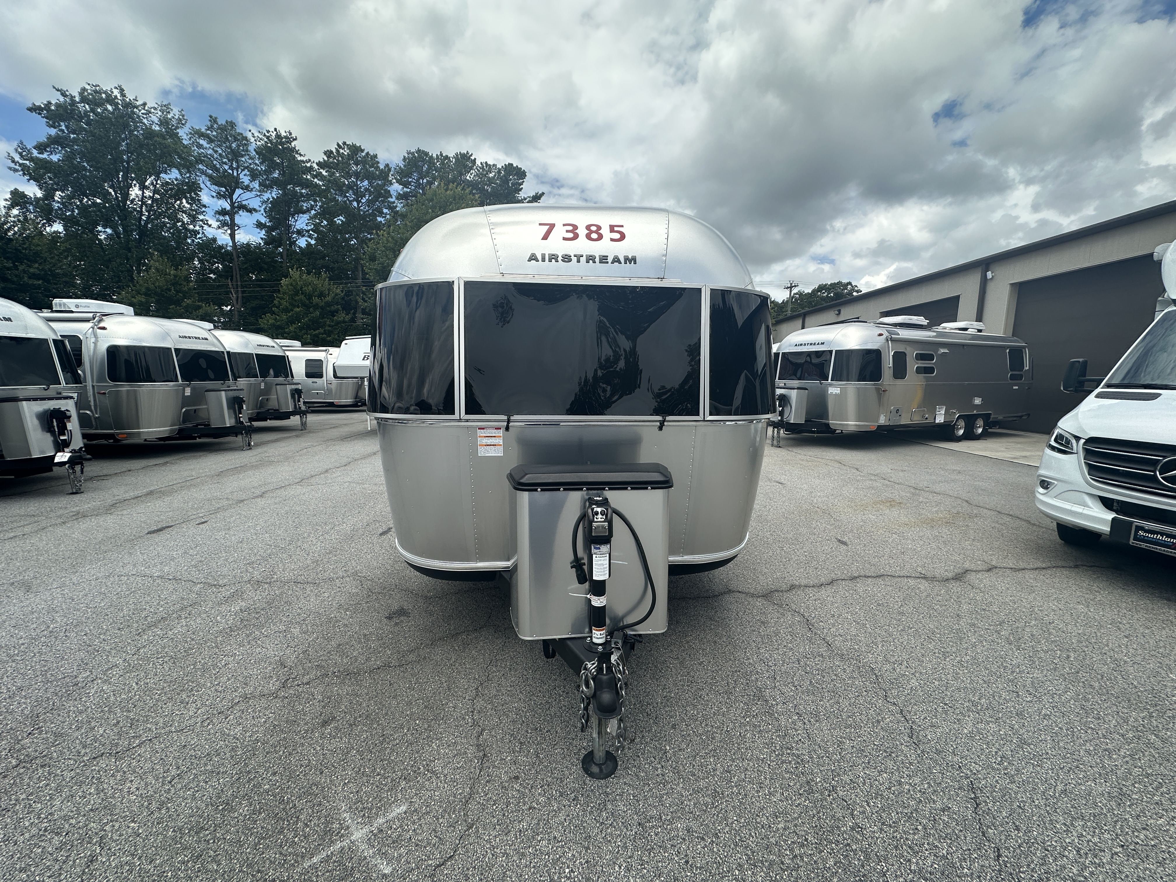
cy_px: 441
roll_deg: -1.6
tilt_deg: -10.0
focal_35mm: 14
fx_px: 476
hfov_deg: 102.1
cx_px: 588
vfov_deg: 85.7
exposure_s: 1/1595
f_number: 2.2
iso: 50
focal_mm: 2.22
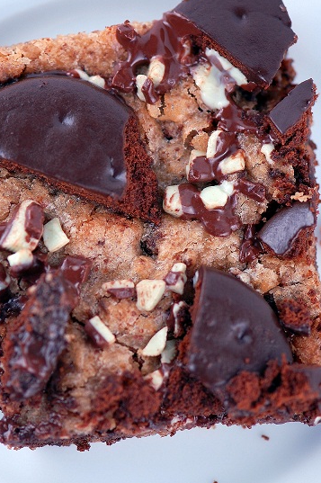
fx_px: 2366
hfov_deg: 7.8
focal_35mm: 177
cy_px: 220
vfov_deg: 11.7
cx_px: 156
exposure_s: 1/60
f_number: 3.2
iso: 200
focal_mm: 105
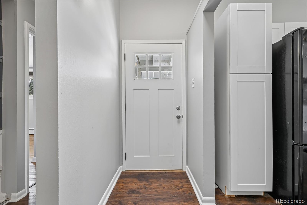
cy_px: 102
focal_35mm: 14
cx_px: 154
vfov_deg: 81.2
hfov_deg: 104.3
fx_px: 119
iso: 400
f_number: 10
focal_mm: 14
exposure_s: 1/13
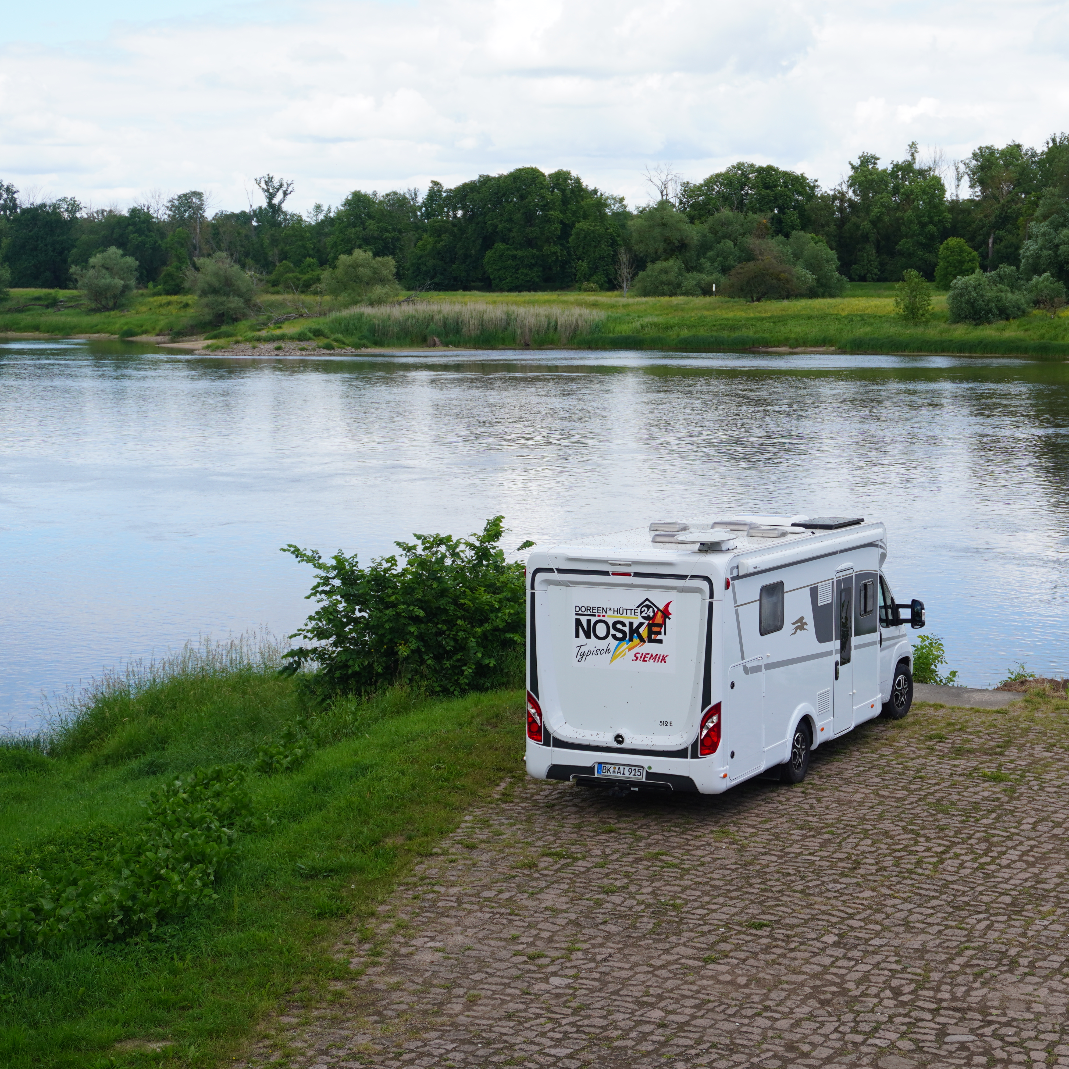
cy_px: 535
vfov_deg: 28.8
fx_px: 2084
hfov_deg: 28.6
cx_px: 701
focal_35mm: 60
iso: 100
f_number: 5.6
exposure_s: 1/320
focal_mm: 31
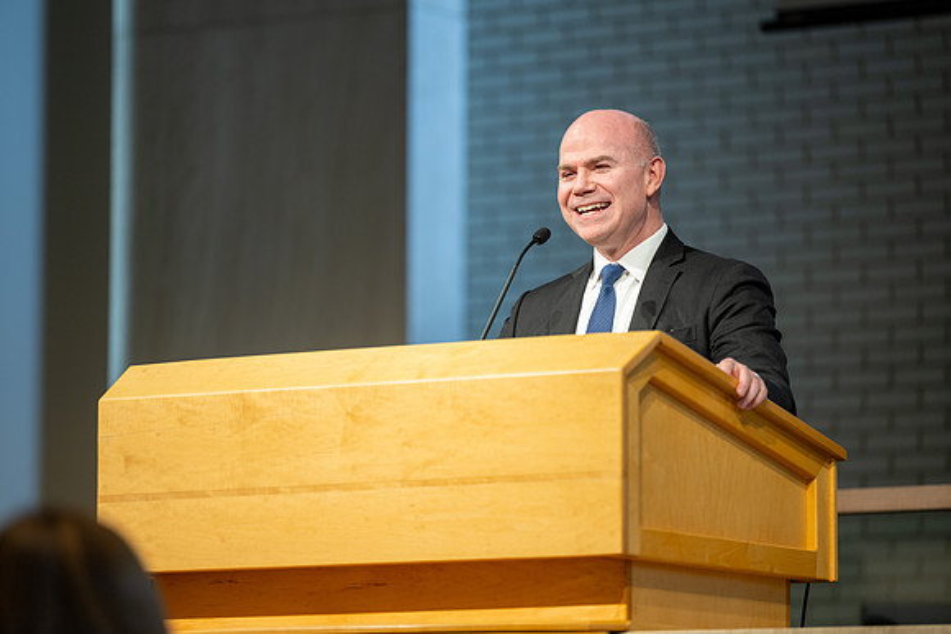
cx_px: 476
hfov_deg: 10.3
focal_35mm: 200
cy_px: 317
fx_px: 5284
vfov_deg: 6.9
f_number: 2.8
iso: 400
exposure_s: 1/125
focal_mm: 200
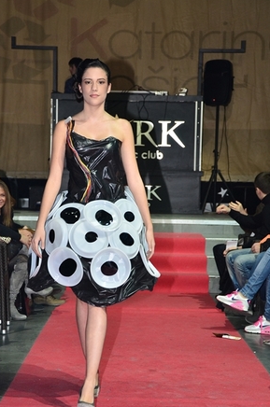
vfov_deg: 21.9
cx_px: 117
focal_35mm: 93
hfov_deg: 14.6
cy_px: 231
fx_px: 1050
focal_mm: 52
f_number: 5
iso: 640
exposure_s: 1/100
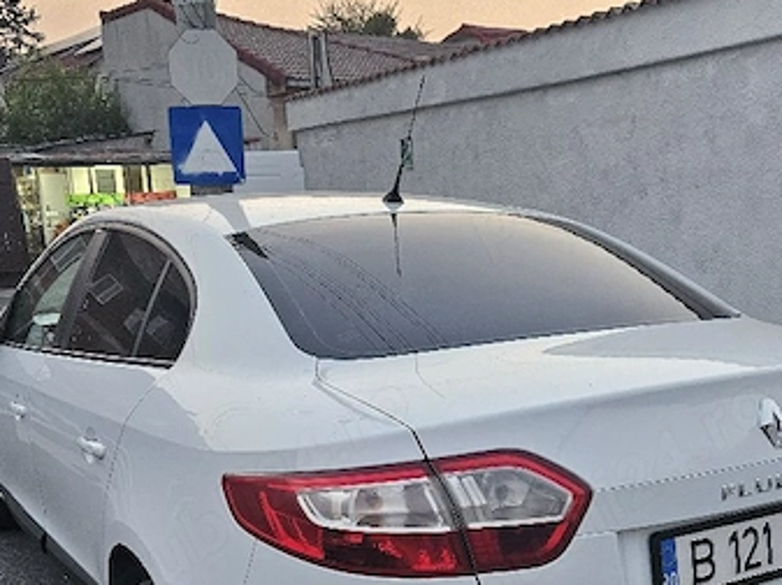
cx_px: 350
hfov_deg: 45.8
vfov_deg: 33.5
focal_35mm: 41
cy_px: 508
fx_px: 925
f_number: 1.8
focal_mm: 5.4
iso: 250
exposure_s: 1/101
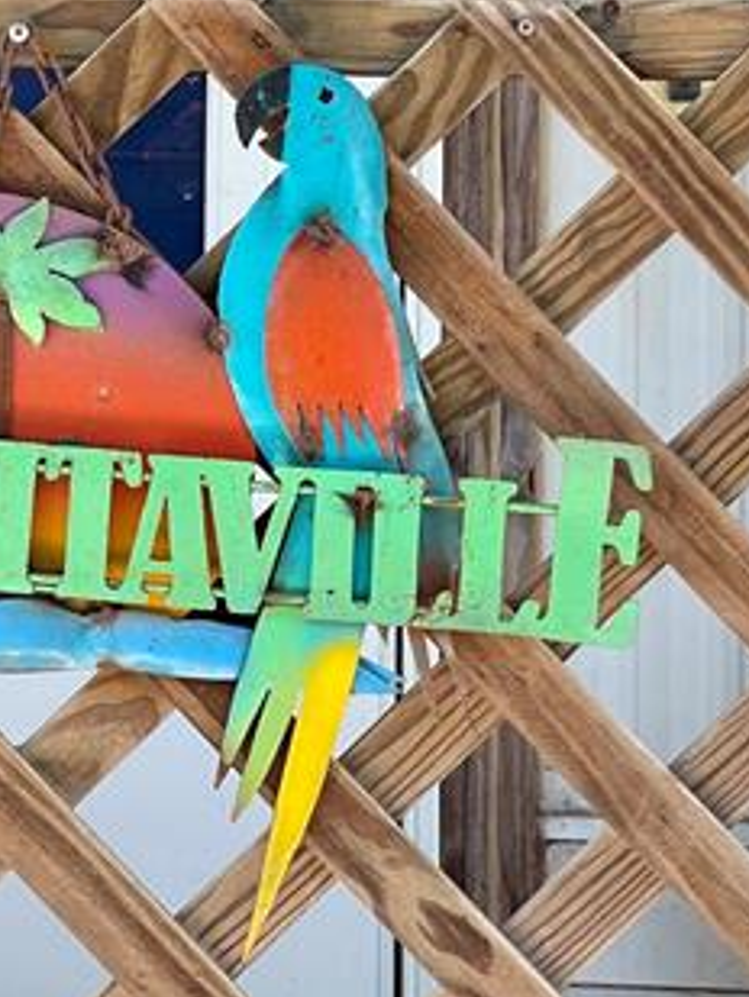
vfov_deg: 12.2
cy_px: -55
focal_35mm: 159
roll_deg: -1.6
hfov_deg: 9.2
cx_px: -161
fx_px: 4584
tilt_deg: +2.8
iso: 25
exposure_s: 1/99
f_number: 2.2
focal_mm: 7.5
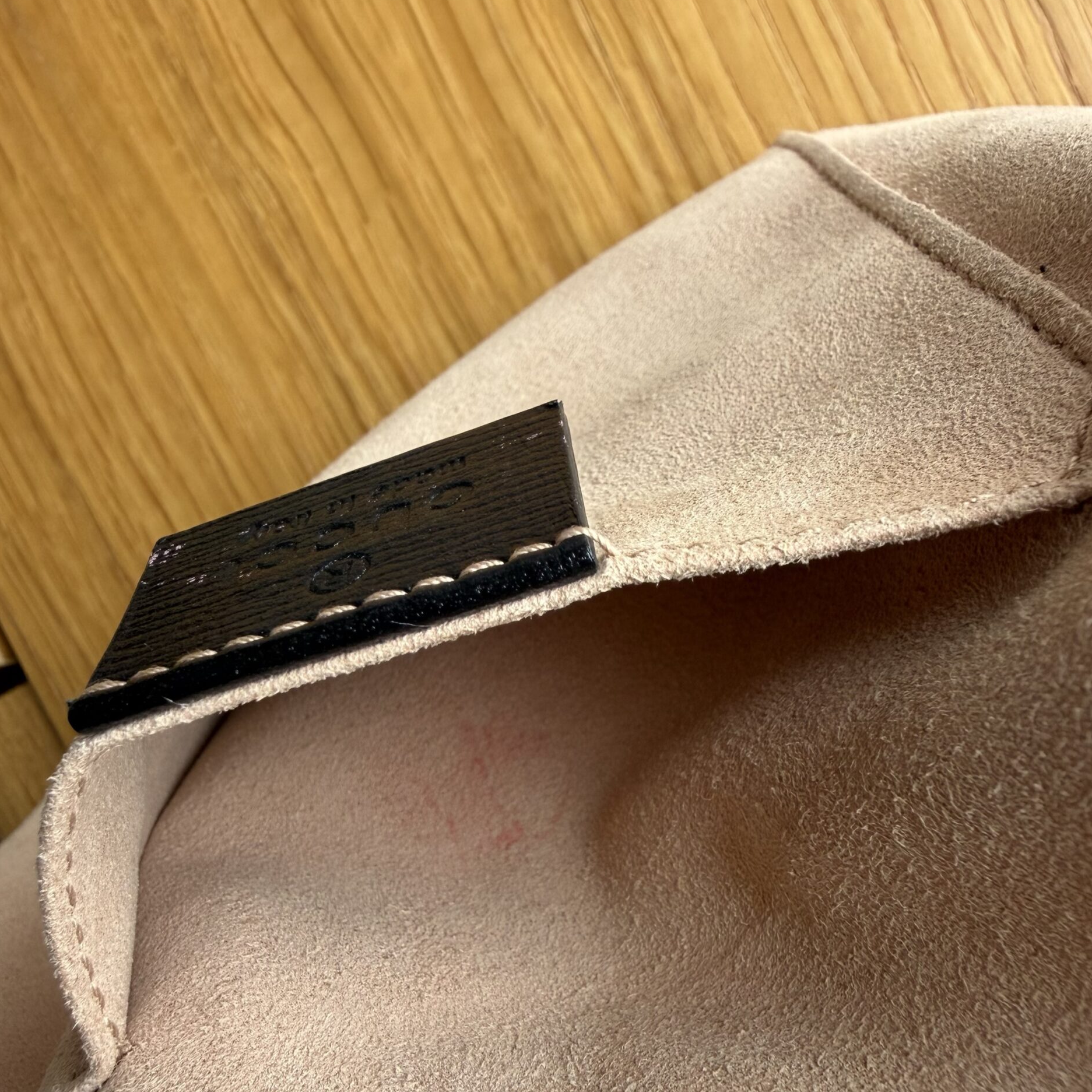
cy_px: 738
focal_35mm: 29
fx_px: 1035
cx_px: 558
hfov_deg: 55.6
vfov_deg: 54.4
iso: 100
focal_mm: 2.22
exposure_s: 1/121
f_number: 2.2
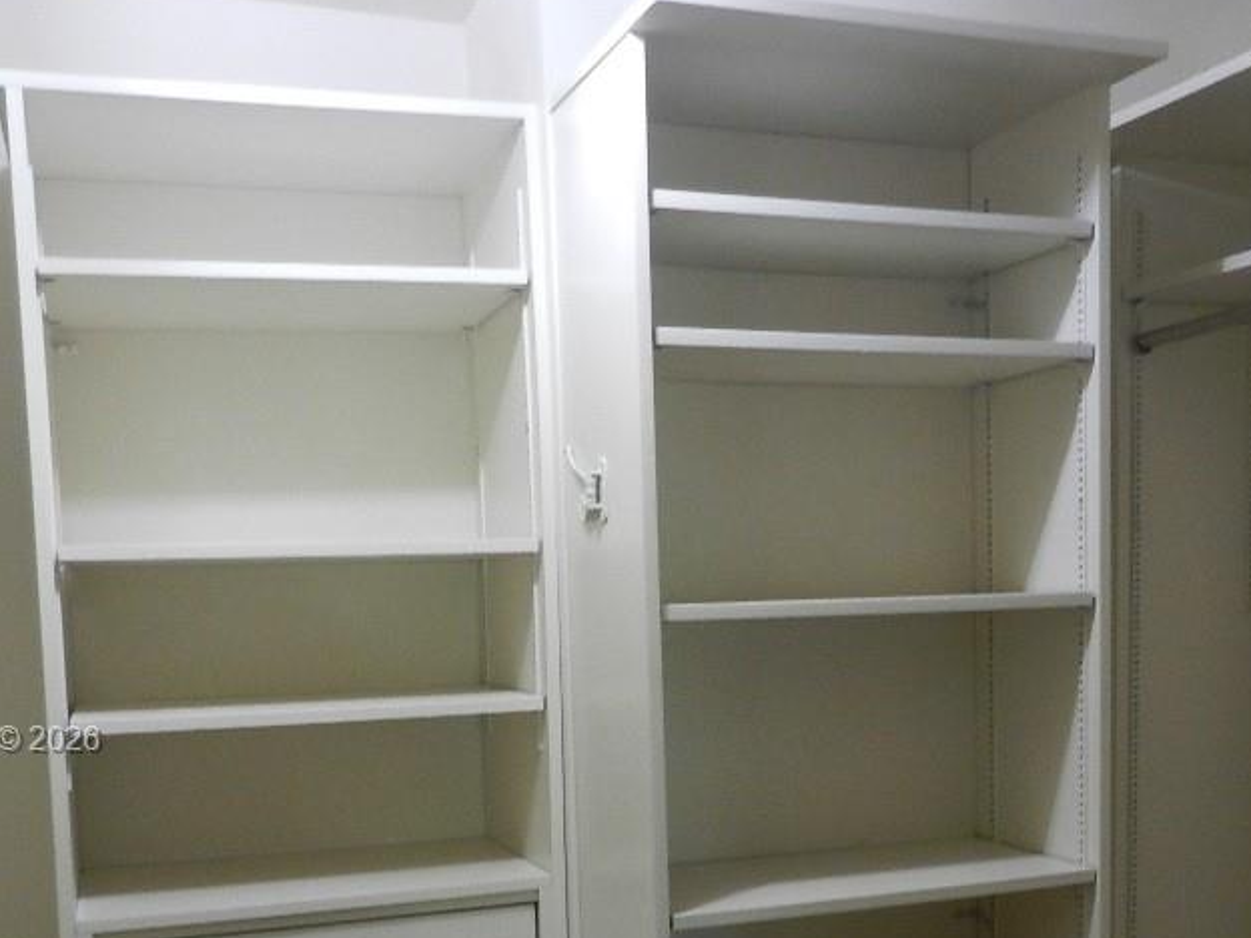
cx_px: 704
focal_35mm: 41
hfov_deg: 45.7
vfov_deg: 34.1
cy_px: 742
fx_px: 1482
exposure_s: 1/13
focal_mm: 4.5
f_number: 3.5
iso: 400
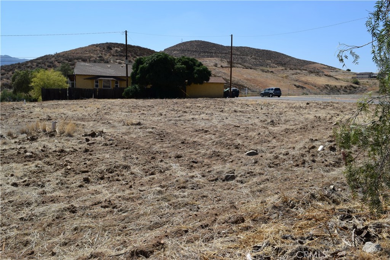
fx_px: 293
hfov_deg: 67.4
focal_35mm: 27
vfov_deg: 47.9
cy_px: 130
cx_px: 195
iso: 200
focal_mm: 18
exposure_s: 1/400
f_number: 10
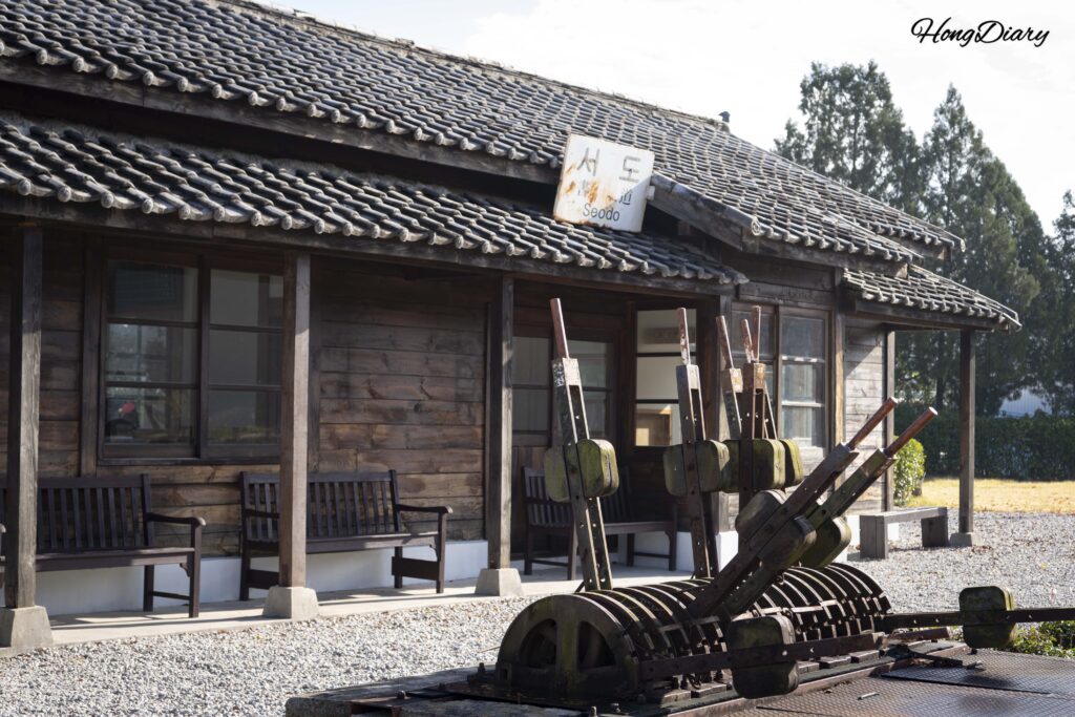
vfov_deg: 22.6
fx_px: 1792
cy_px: 358
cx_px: 538
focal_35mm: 60
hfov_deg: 33.4
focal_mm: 60
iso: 125
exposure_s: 1/160
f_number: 5.6
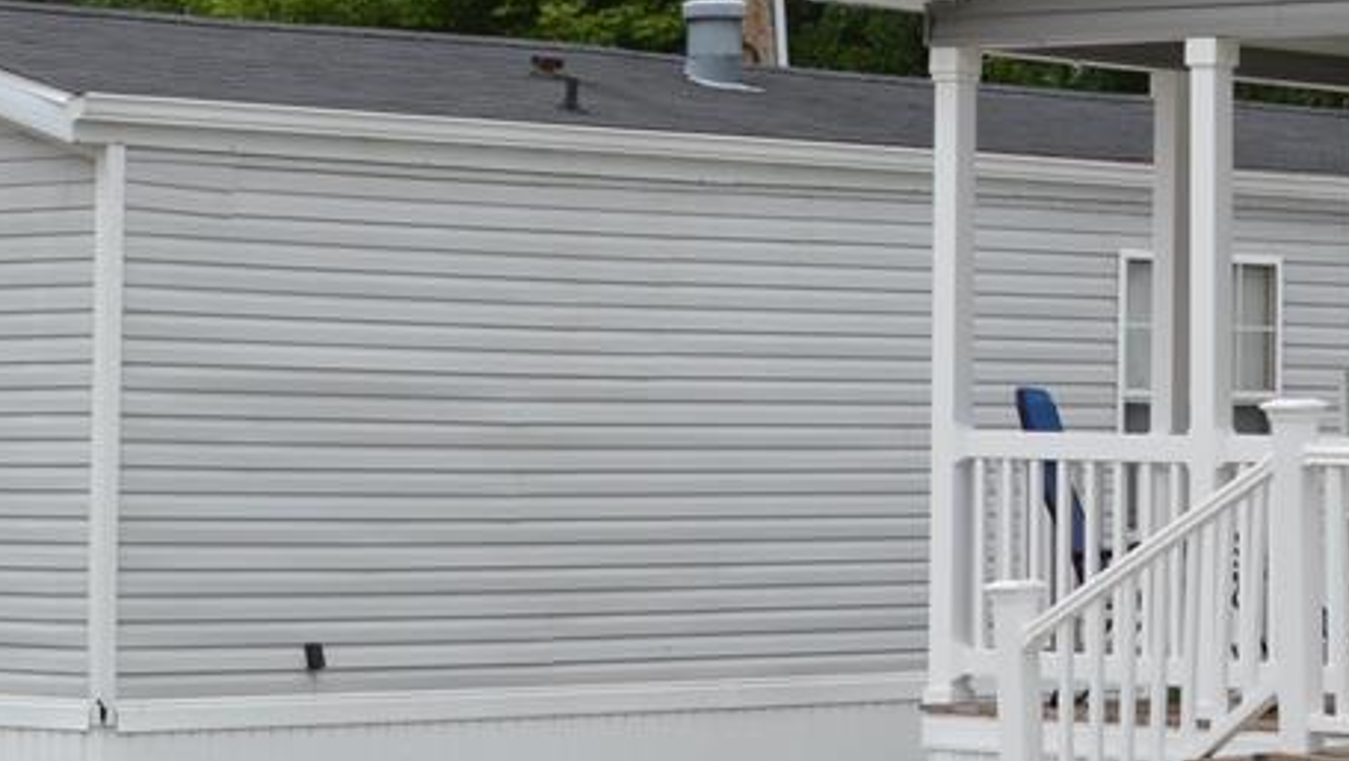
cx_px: 1463
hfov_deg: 13.4
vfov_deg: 7.7
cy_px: -3
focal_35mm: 158
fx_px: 5654
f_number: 7.1
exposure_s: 1/250
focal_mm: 22
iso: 100
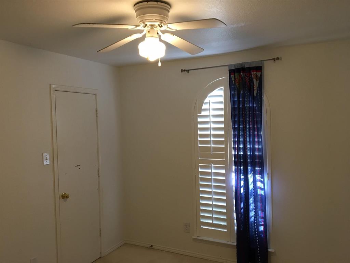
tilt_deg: -3.9
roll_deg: +1.5
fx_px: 293
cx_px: 175
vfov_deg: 48.2
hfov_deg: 61.7
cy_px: 132
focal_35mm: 29
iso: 80
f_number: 2.2
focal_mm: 4.15
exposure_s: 1/30
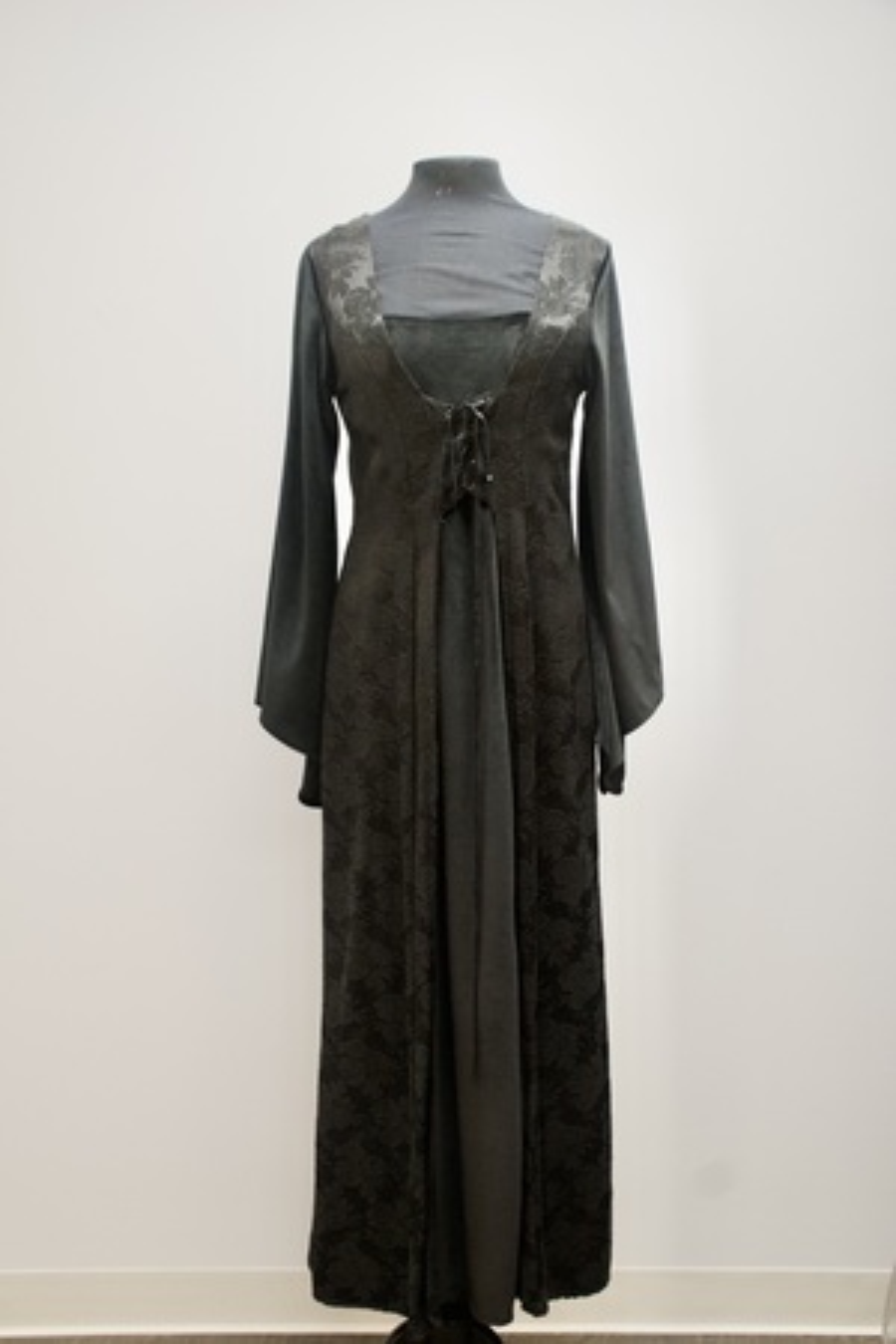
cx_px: 448
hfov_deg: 34.2
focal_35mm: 39
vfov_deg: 49.6
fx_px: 1456
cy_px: 672
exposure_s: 1/80
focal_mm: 26
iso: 800
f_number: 5
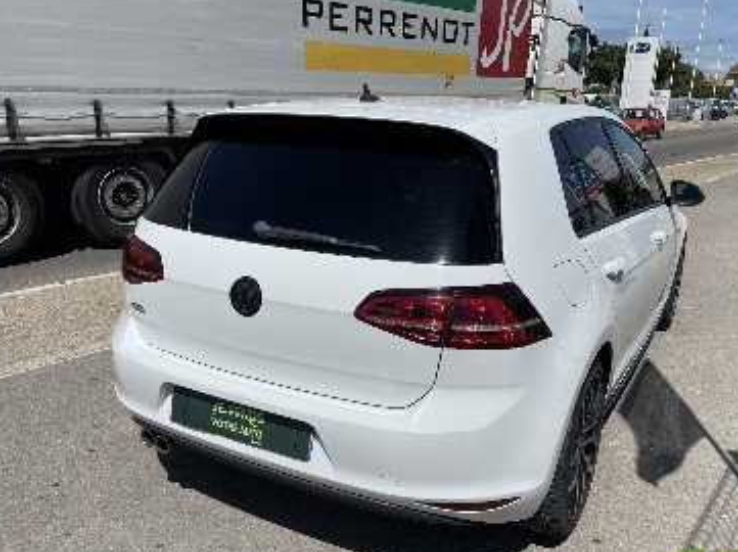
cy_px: 309
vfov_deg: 46.6
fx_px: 639
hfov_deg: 59.9
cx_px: 405
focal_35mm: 30
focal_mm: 4.2
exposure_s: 1/9091
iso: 32
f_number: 1.6
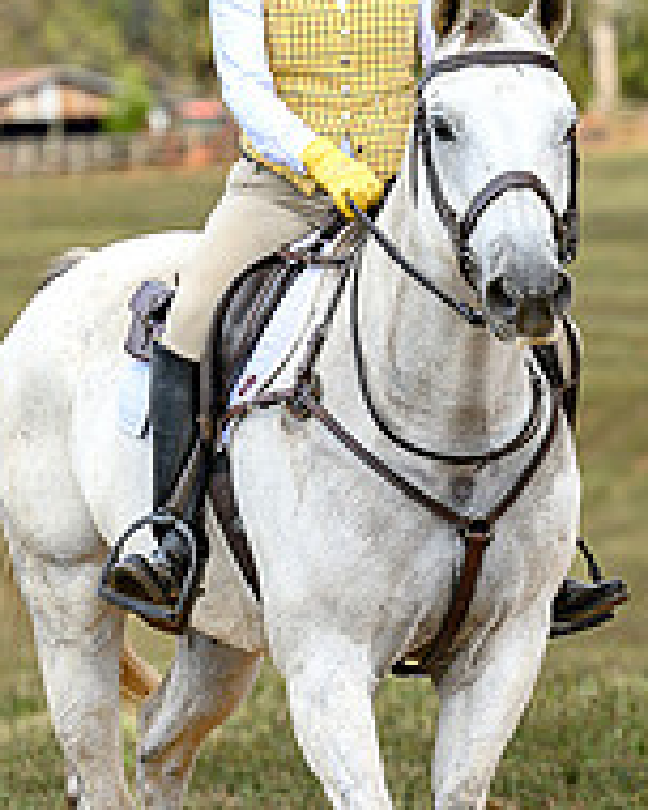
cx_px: 671
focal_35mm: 458
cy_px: 449
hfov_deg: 3.4
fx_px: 10980
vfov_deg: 4.2
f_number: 3.5
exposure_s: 1/1000
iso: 400
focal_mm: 125
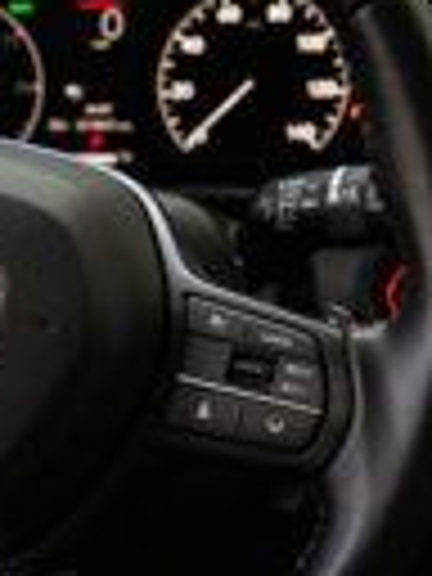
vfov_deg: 17.0
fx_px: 1914
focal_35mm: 115
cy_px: 430
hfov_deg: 12.7
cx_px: -32
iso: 640
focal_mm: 24
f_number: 3.2
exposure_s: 1/200
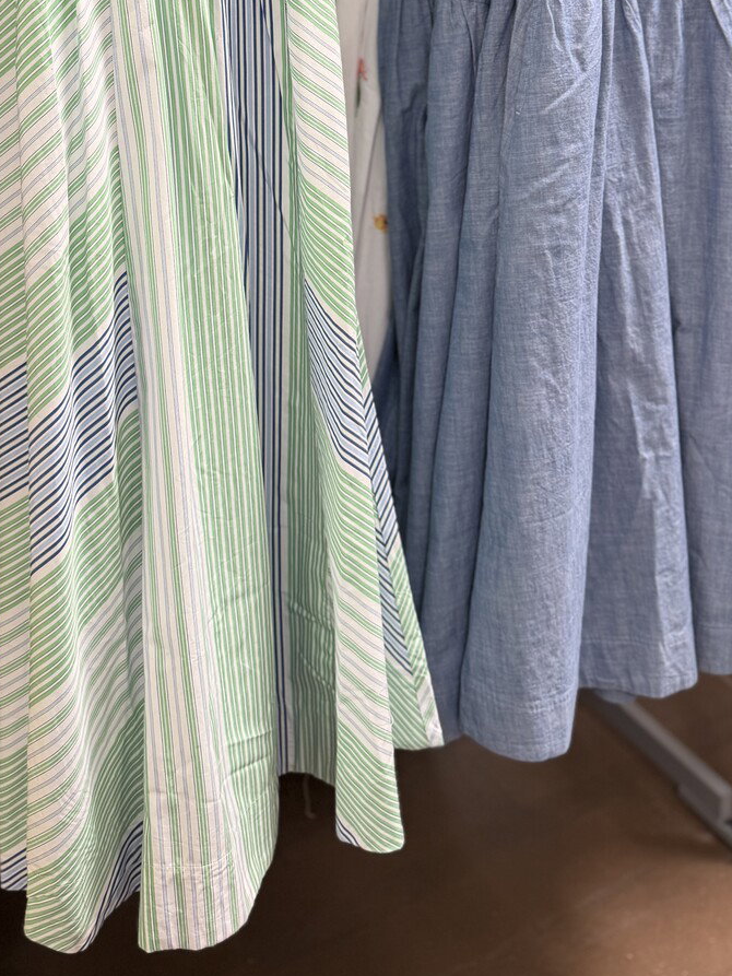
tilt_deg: -15.1
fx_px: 1212
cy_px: 116
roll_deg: +1.1
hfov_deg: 33.5
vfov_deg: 40.8
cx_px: 312
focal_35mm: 43
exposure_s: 1/121
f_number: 1.78
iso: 80
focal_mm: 6.76
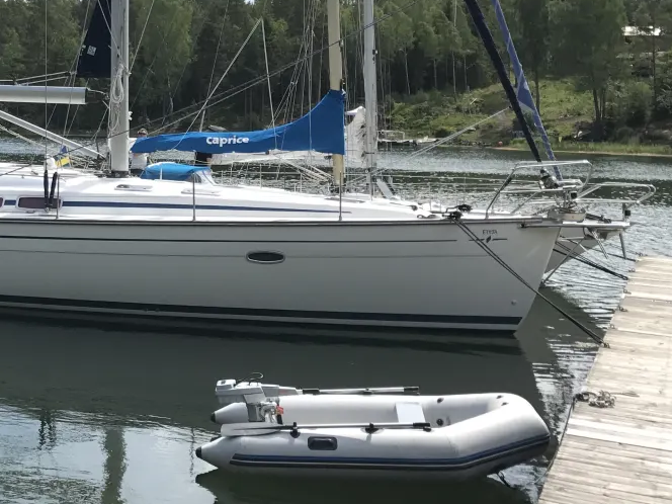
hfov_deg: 30.8
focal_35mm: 59
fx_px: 1145
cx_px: 28
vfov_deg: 24.4
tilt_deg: +2.5
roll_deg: -1.6
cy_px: 99
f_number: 1.8
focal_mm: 3.99
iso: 20
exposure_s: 1/1842
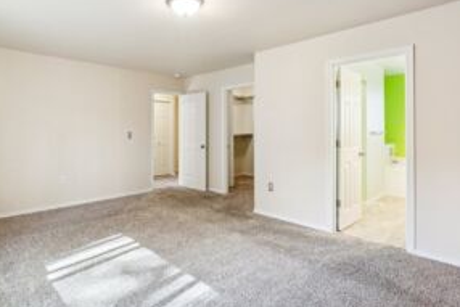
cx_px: 187
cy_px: 129
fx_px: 268
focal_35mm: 21
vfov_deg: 59.3
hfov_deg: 80.3
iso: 250
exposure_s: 1/4
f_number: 9
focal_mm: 10
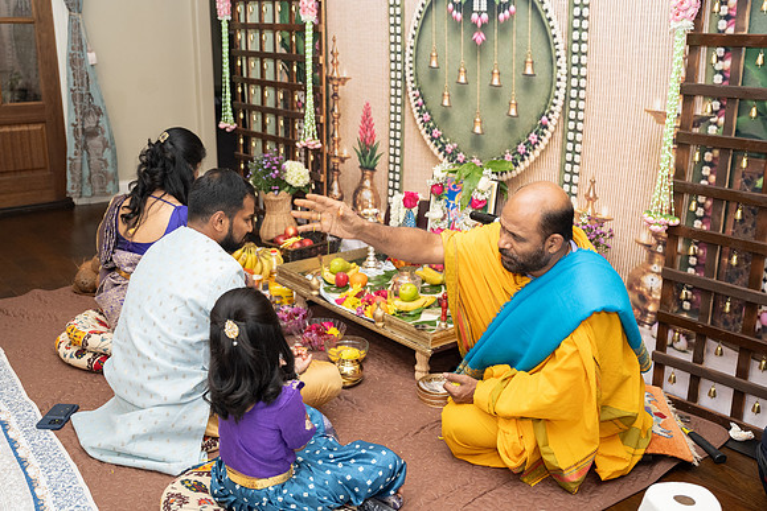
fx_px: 795
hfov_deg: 51.5
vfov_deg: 35.7
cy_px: 256
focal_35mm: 37
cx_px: 384
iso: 1000
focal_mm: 34.5
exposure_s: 1/160
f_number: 3.2
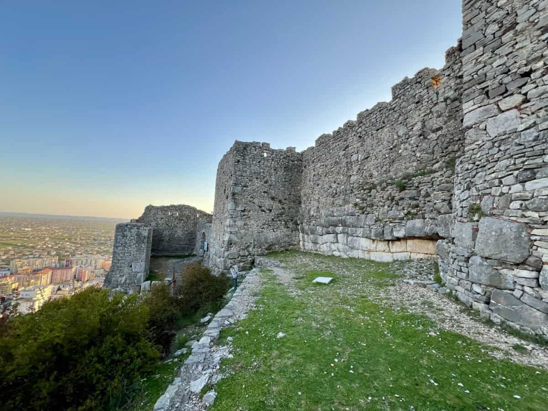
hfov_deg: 106.2
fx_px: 206
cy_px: 206
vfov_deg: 89.9
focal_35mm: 13
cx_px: 274
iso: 32
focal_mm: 1.6
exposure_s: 1/201
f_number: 1.8
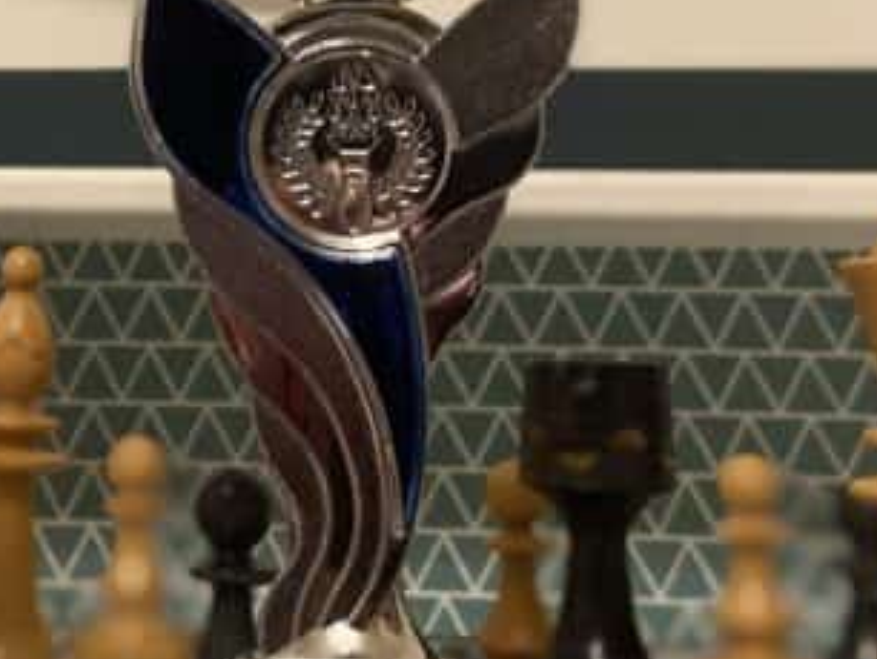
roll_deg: -0.2
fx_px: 2206
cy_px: 109
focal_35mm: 87
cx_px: 120
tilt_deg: +7.1
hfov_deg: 22.1
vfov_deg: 16.8
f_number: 1.8
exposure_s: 1/25
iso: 640
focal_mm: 4.25
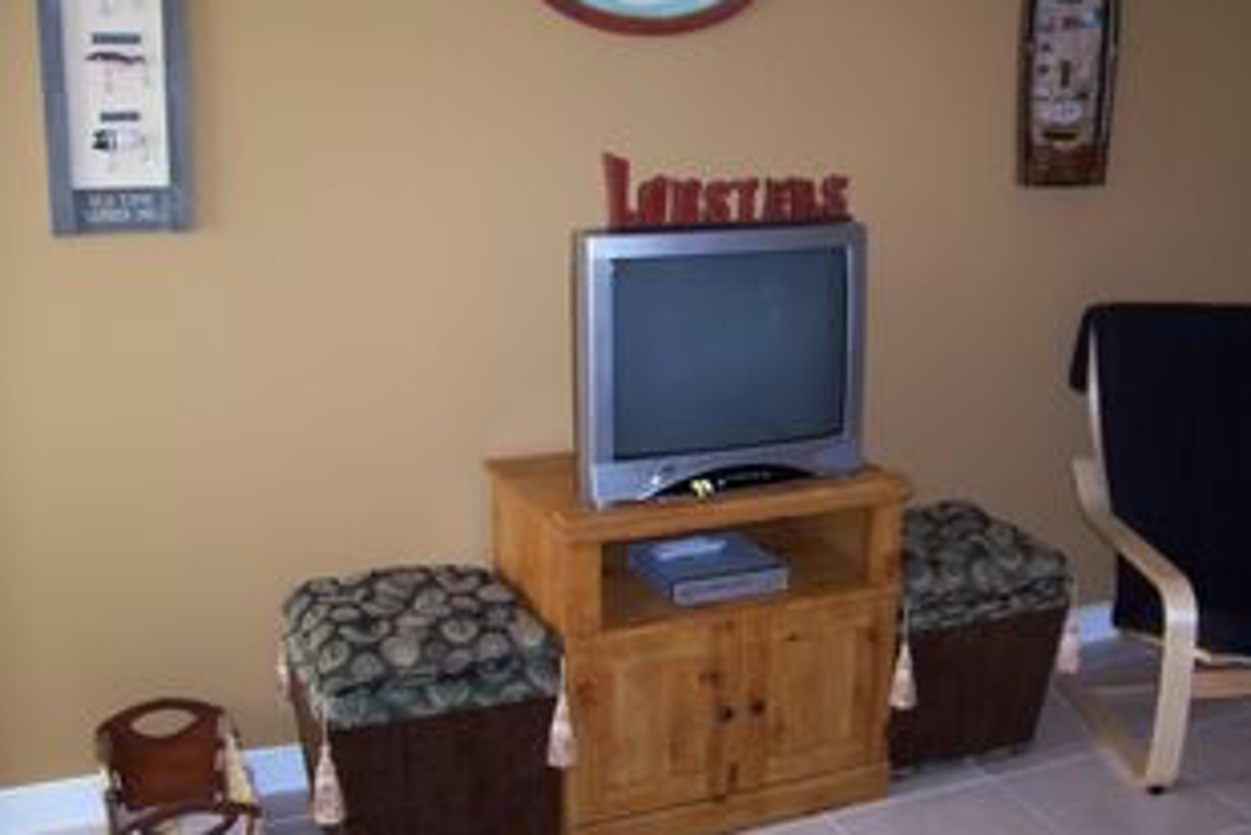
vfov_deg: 31.9
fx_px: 1460
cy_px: 391
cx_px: 726
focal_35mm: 42
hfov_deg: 46.2
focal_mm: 5.6
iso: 80
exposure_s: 1/64
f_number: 2.7
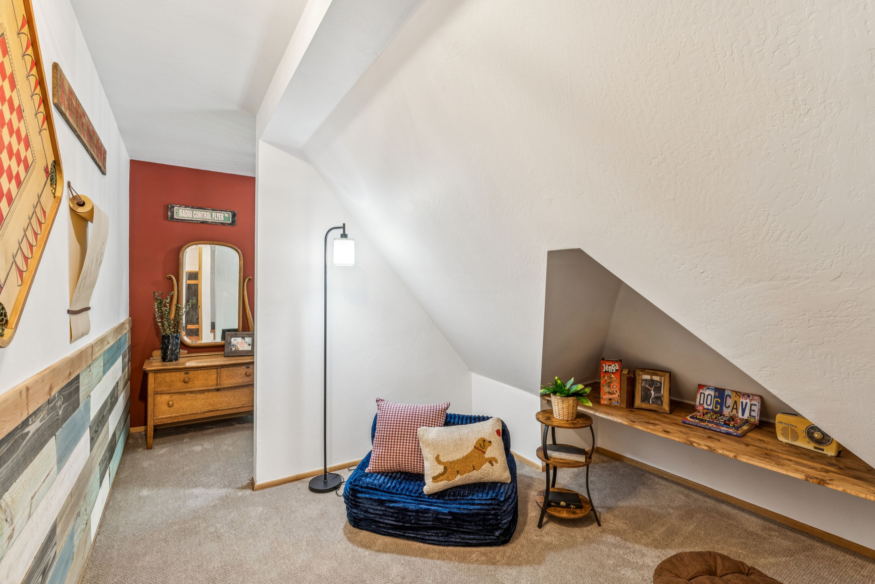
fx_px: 394
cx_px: 438
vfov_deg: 73.1
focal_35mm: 16
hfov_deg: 96.0
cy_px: 292
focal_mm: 16.2
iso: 100
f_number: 13
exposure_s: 1.6
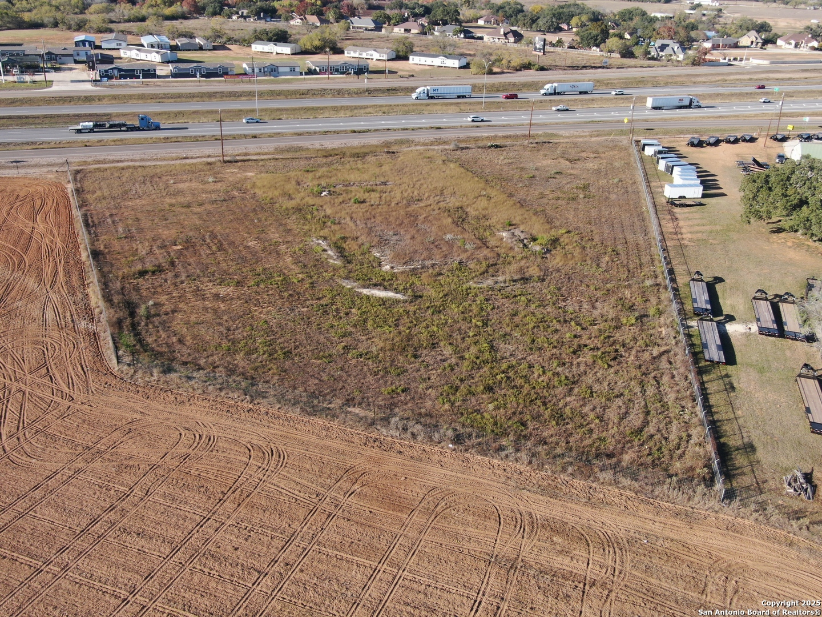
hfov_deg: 55.4
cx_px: 411
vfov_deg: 42.9
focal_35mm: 33
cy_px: 308
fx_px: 784
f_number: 3.2
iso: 100
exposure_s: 1/400
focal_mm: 5.69
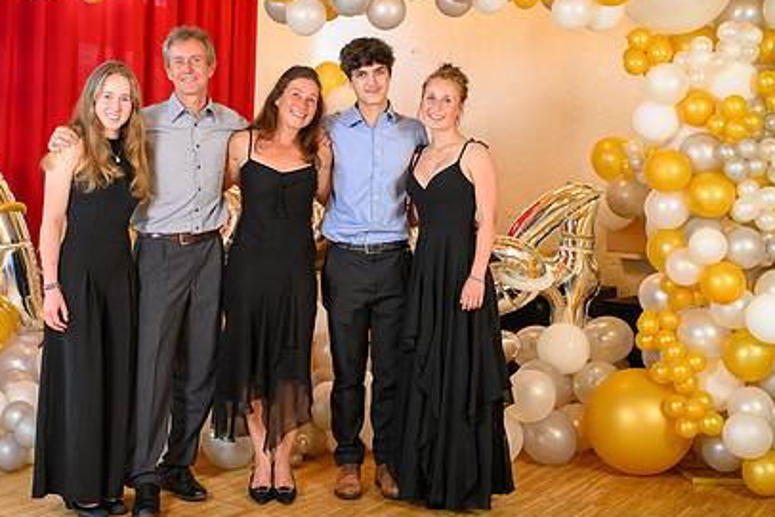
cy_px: 221
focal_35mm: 50
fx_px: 1077
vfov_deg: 27.0
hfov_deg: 39.4
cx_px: 296
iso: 1250
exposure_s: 1/100
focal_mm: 35
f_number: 3.5
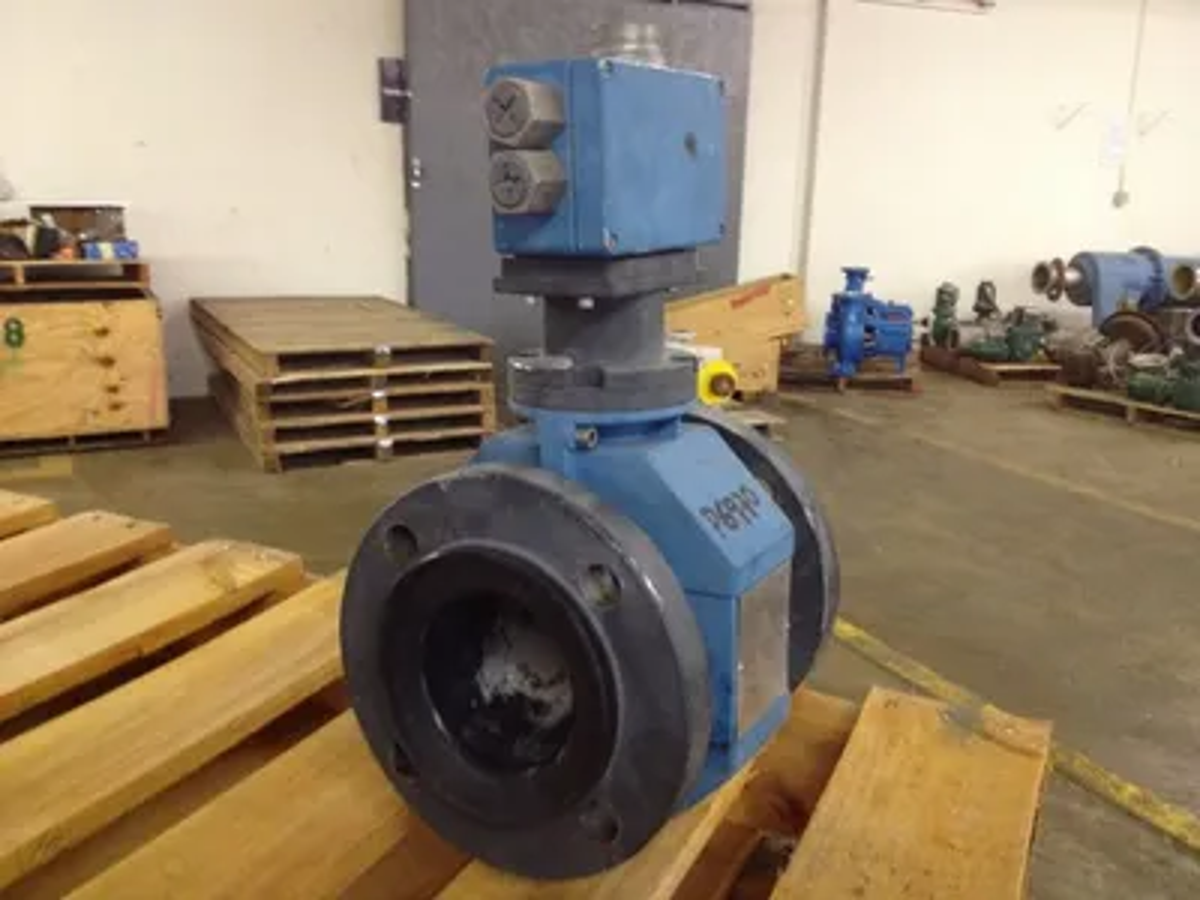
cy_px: 450
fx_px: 1213
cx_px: 600
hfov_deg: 52.6
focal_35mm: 35
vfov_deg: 40.7
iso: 160
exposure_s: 1/20
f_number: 2.4
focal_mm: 4.28
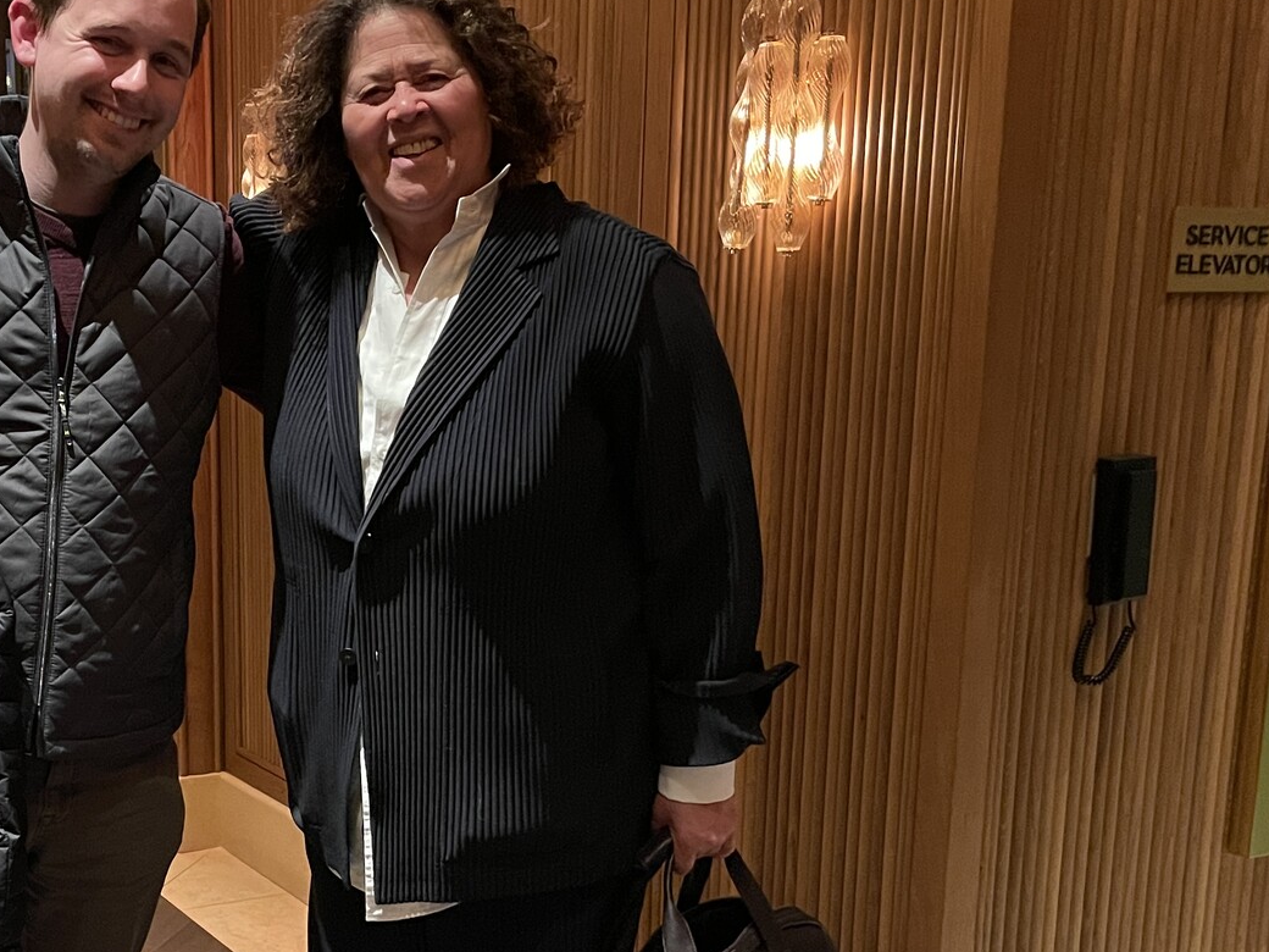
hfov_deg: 37.2
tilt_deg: -12.9
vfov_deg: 28.6
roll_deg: +0.2
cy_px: 723
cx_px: 307
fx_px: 1833
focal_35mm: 50
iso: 800
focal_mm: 4.2
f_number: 1.6
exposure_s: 1/30
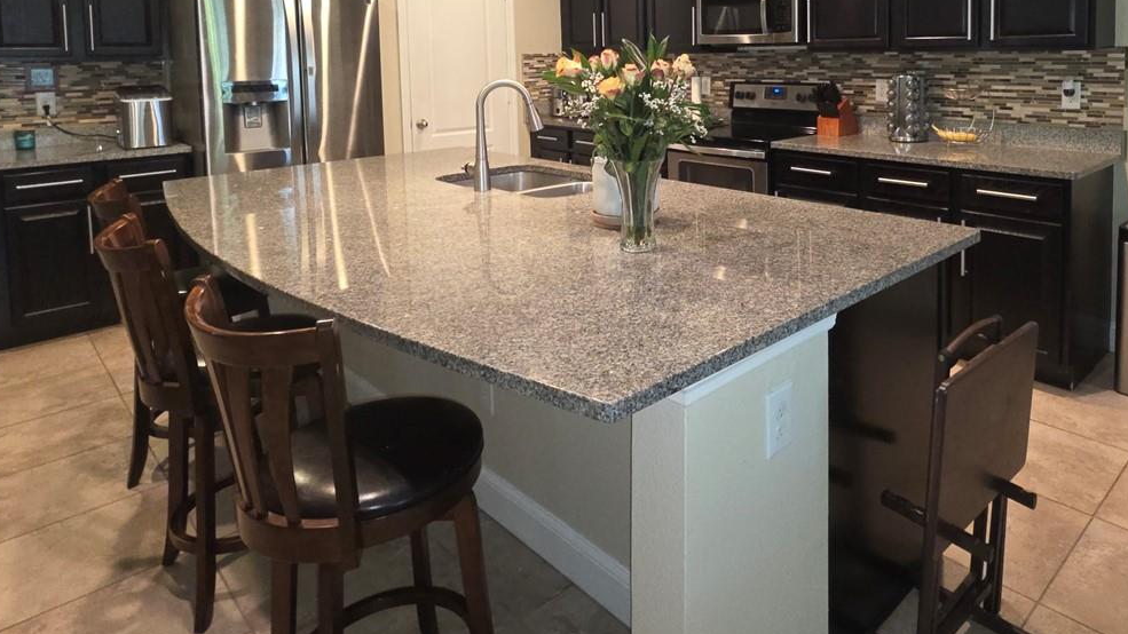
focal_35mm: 23
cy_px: 108
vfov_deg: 46.3
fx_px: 688
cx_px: 700
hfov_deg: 77.4
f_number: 1.9
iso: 250
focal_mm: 2.2
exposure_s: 1/40
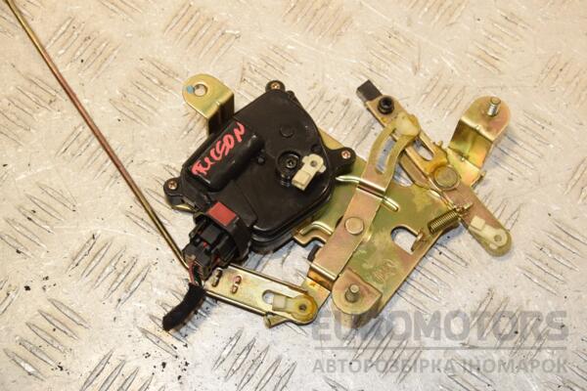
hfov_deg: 29.9
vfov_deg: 20.2
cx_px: 294
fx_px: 1101
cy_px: 196
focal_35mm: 68
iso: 800
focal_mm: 45
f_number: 9
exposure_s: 1/200
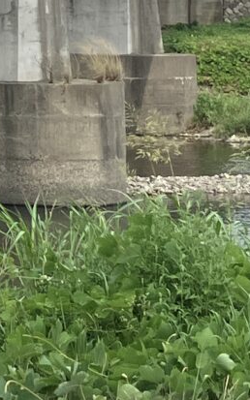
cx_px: -257
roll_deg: +0.6
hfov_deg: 6.9
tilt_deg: +6.3
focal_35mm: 184
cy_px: -202
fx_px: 2007
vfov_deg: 11.0
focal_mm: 3.99
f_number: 1.8
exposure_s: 1/1736
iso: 32
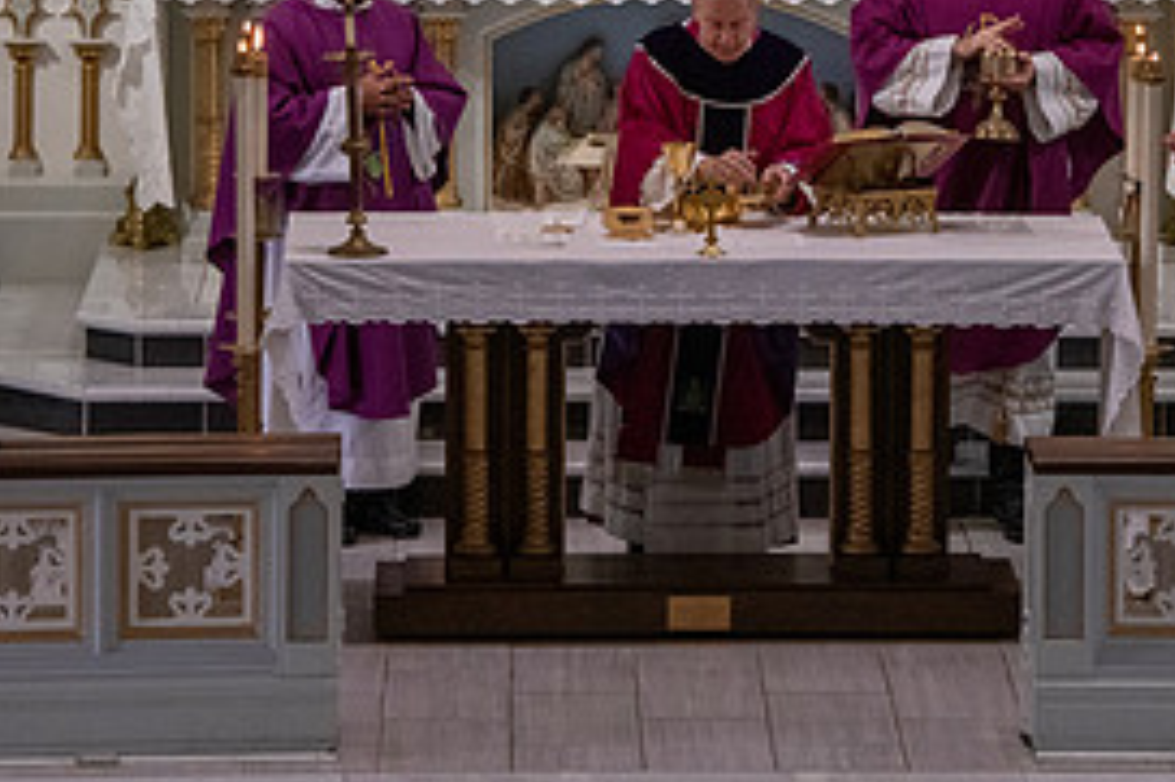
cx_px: 799
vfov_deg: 5.3
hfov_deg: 7.9
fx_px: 8481
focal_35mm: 260
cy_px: 32
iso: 4000
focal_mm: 122
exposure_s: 1/100
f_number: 9
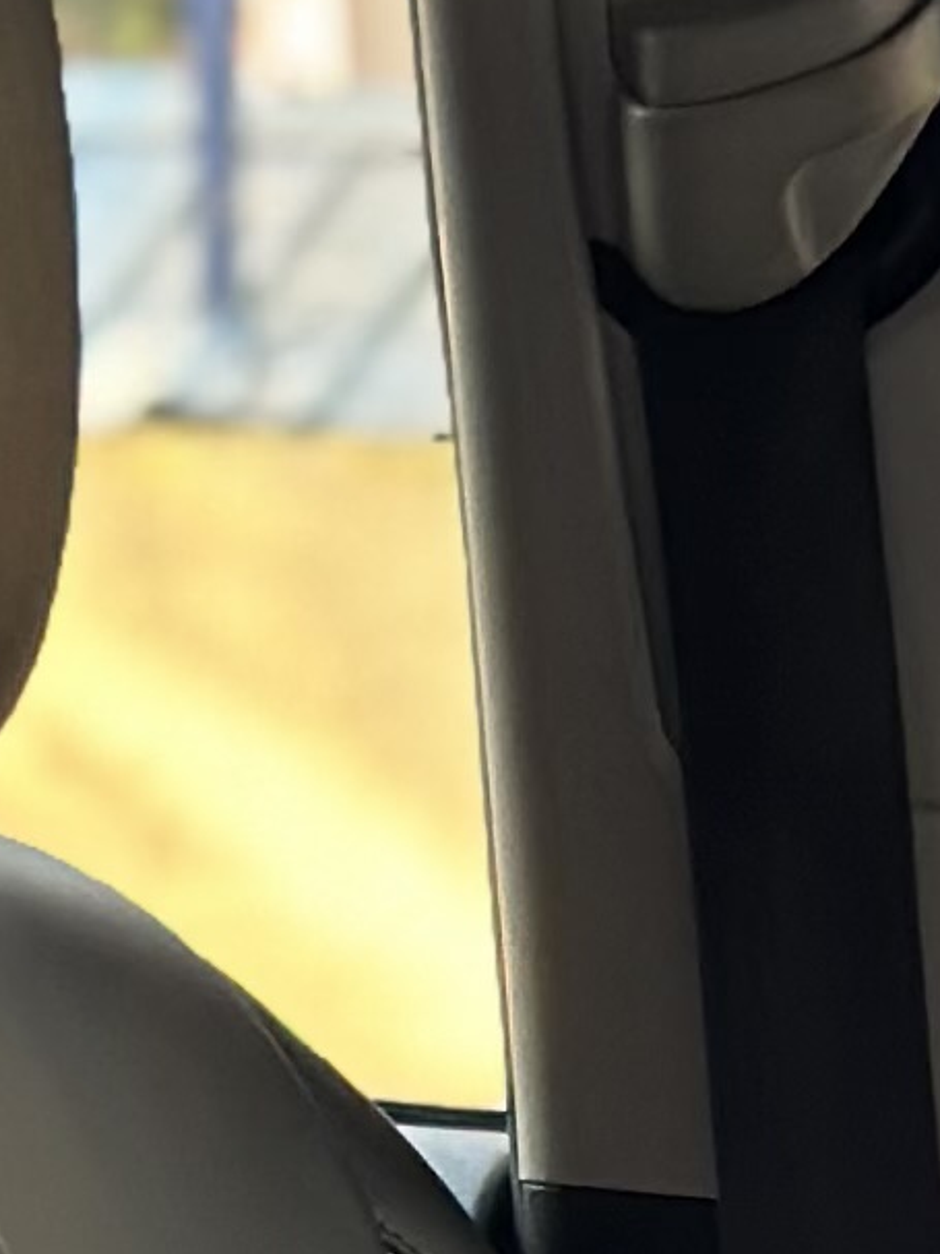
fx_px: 11554
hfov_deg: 4.5
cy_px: 1954
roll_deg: -2.0
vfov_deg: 6.1
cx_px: 2958
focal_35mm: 319
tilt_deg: -3.8
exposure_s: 1/211
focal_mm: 6.86
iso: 80
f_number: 1.78
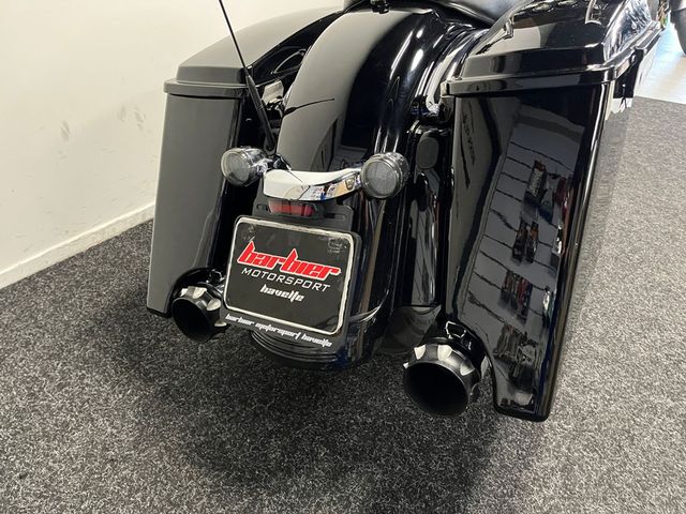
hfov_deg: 67.3
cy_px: 257
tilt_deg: -31.8
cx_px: 343
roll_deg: -3.9
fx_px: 515
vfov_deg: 53.1
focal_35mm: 26
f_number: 1.6
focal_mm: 5.1
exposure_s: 1/33
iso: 500
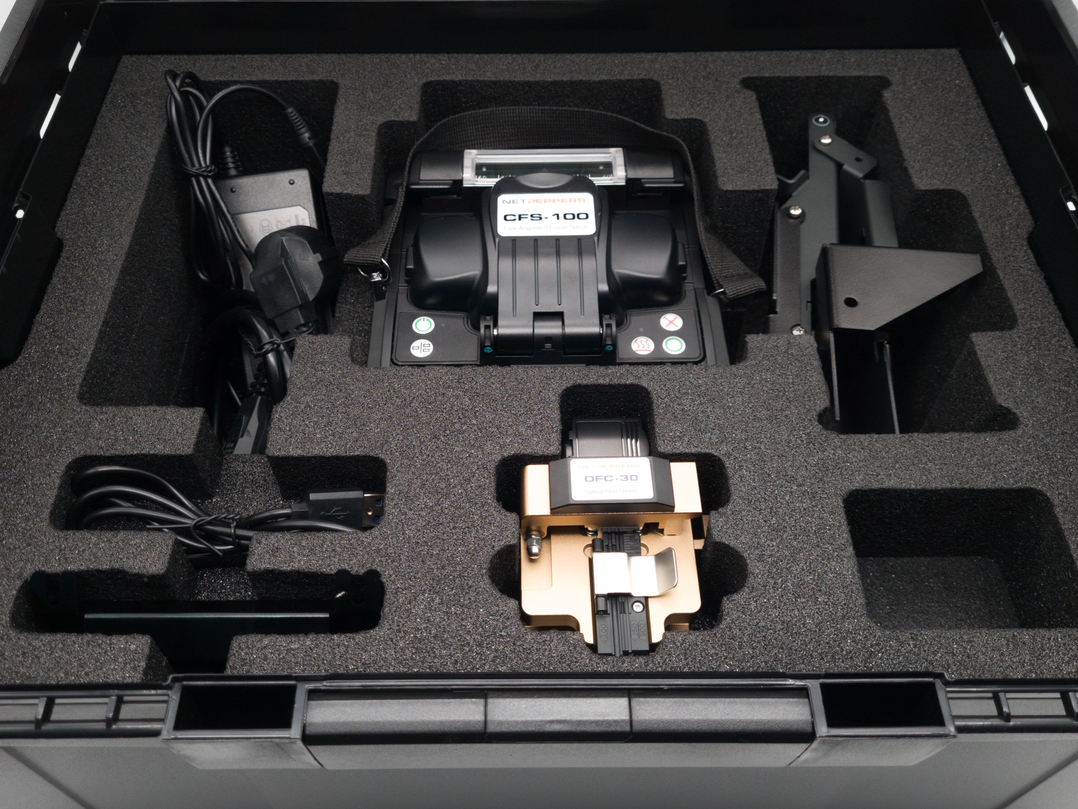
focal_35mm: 32
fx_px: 997
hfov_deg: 56.8
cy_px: 362
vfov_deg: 44.1
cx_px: 540
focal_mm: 5.4
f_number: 1.8
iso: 50
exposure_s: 1/90
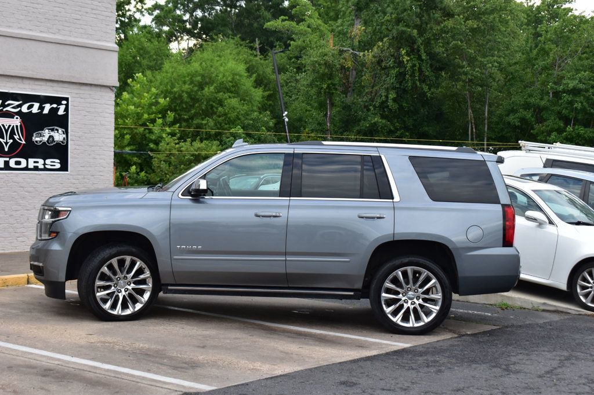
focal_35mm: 63
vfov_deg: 21.6
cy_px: 198
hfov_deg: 31.9
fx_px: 1039
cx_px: 297
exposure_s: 1/60
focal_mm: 42
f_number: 8
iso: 400
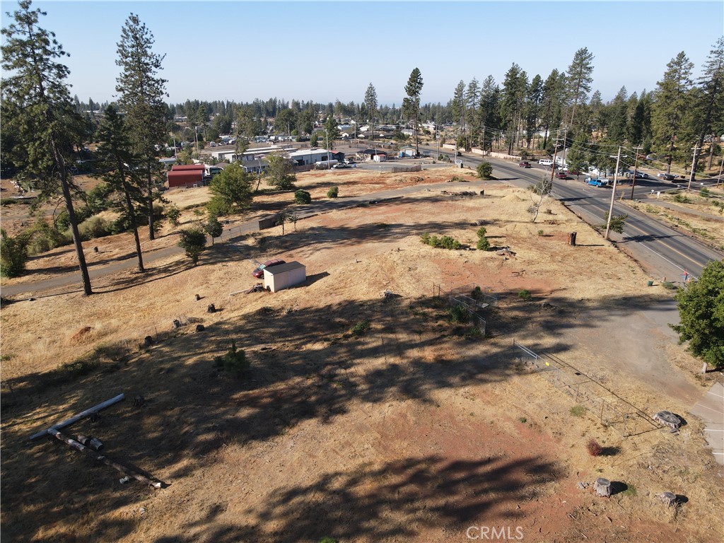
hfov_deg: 71.6
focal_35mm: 24
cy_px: 272
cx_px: 362
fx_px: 502
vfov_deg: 56.8
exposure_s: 1/500
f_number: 2.8
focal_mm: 4.5
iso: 100
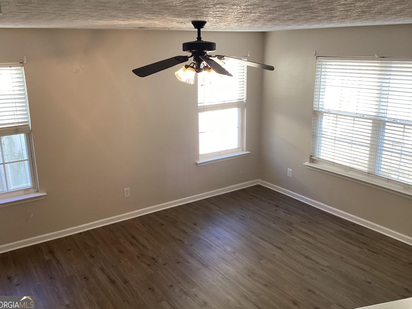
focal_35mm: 32
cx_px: 200
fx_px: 381
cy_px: 152
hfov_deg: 56.8
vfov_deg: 44.2
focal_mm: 3.3
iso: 100
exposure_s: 1/120
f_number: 2.4
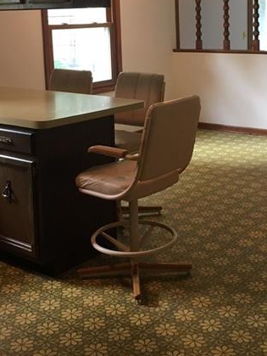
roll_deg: +1.4
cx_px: 151
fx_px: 545
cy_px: 100
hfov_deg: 27.5
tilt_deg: -8.6
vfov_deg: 35.6
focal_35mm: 53
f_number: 2.2
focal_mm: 4.15
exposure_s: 1/30
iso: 80
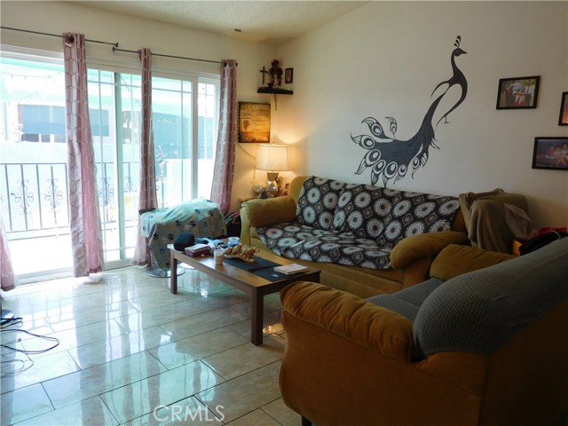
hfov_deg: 69.4
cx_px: 284
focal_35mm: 25
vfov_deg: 54.9
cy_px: 213
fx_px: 410
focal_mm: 4.5
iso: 125
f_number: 3.4
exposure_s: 1/40
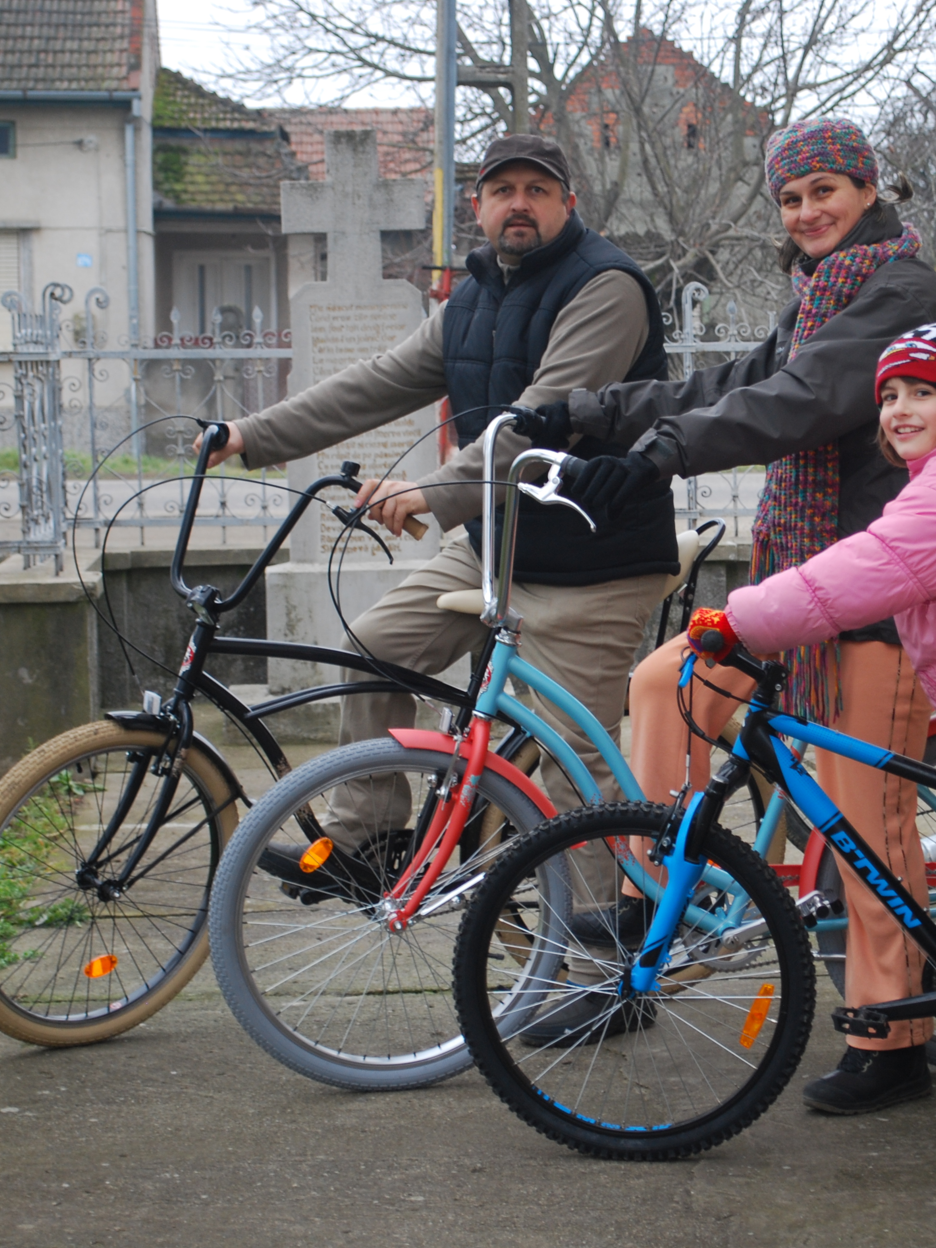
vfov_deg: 20.7
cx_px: 613
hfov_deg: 15.5
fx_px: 3426
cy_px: 624
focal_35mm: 95
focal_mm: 44
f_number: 5.3
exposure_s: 1/40
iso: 200
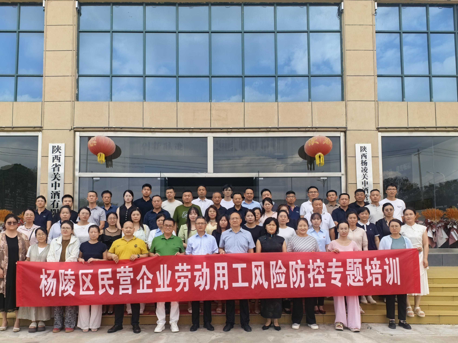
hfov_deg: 61.6
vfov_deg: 48.0
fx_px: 384
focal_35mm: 29
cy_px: 202
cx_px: 214
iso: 50
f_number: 4
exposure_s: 1/327
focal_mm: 5.75
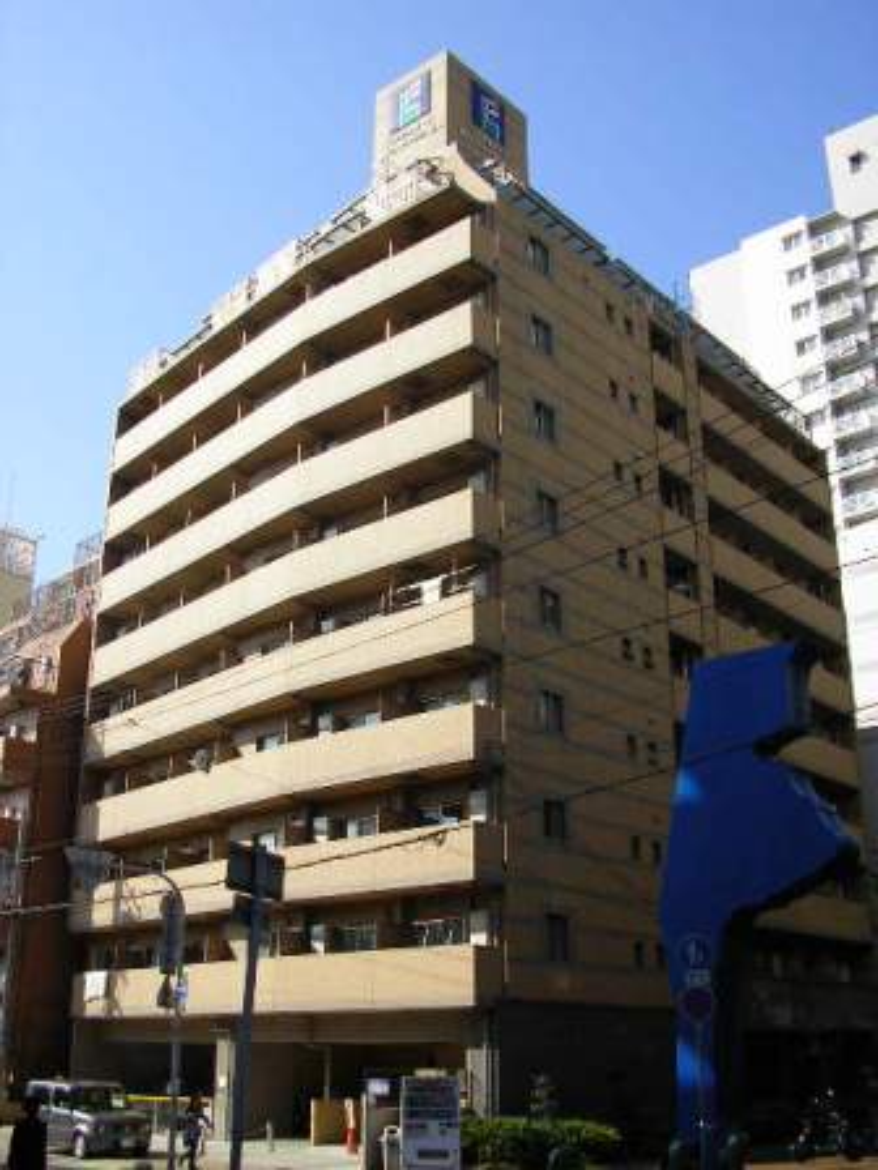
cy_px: 585
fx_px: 1285
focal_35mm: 38
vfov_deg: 49.0
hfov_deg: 37.7
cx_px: 439
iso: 50
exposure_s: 1/376
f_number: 4.1
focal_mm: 5.8
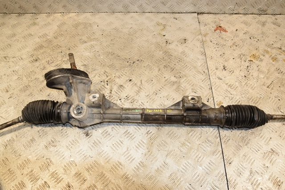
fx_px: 214
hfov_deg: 67.4
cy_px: 95
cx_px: 142
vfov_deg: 47.9
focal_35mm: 27
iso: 800
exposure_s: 1/200
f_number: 9
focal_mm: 18
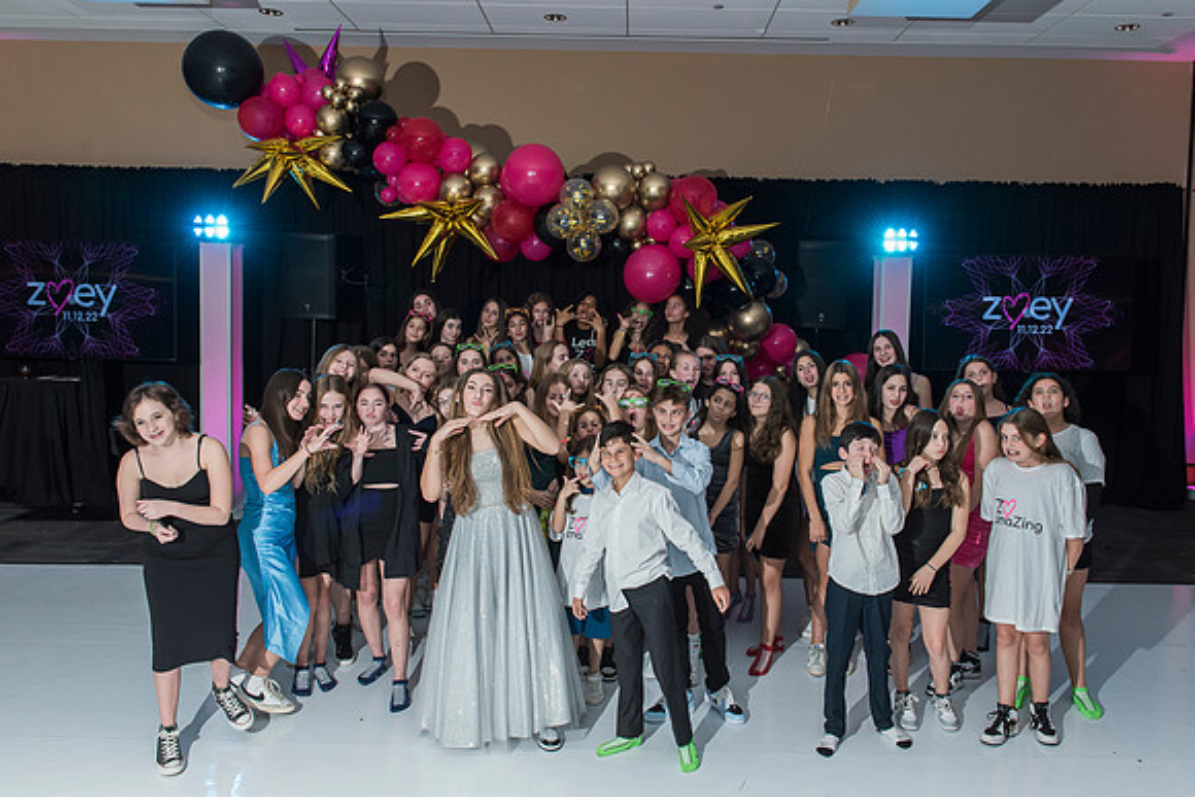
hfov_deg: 63.9
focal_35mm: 29
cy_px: 372
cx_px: 633
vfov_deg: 45.2
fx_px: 957
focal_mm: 27
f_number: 8
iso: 1000
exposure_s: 1/100
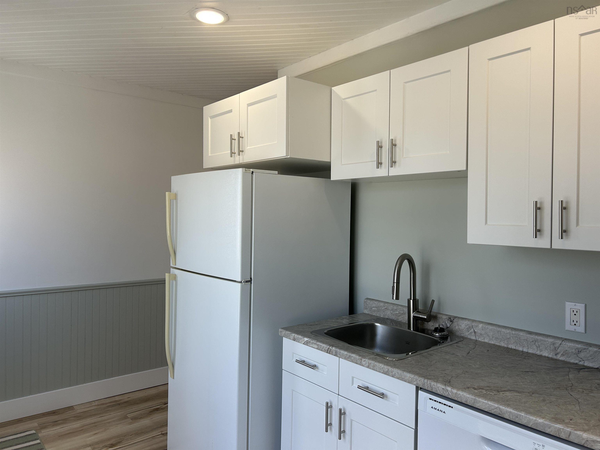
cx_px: 300
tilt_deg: +0.7
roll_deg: -1.1
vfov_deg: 53.1
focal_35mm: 26
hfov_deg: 67.3
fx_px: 451
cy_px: 225
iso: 50
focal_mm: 5.7
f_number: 1.5
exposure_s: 1/366
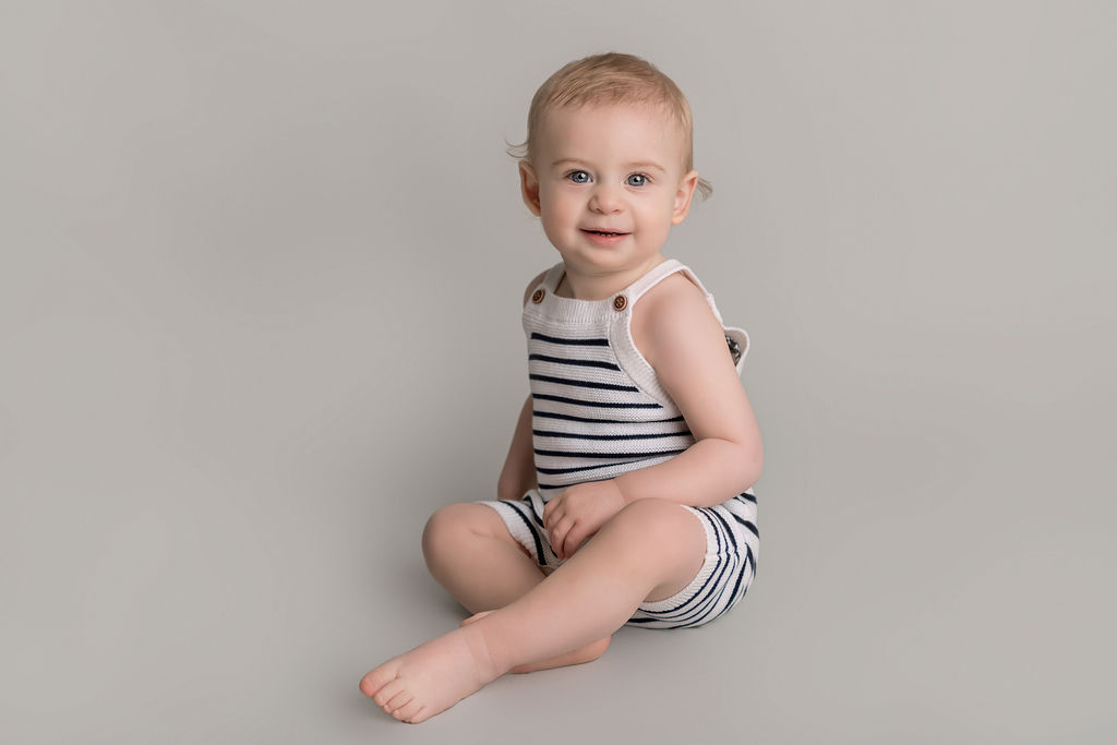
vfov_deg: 24.6
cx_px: 558
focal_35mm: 55
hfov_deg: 36.2
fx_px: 1707
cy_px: 372
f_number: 3.5
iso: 400
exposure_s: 1/200
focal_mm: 55
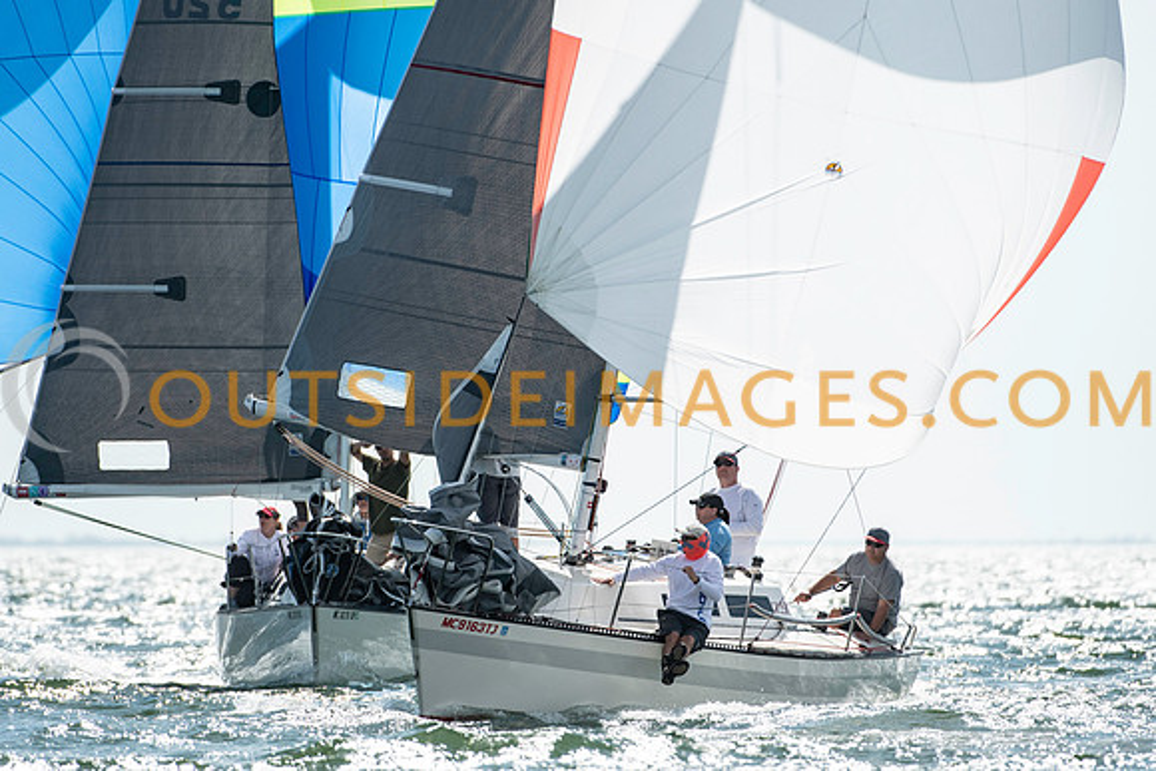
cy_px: 386
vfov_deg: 2.4
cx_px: 578
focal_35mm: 573
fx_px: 18398
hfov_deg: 3.6
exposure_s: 1/3200
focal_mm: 360
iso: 400
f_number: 5.6
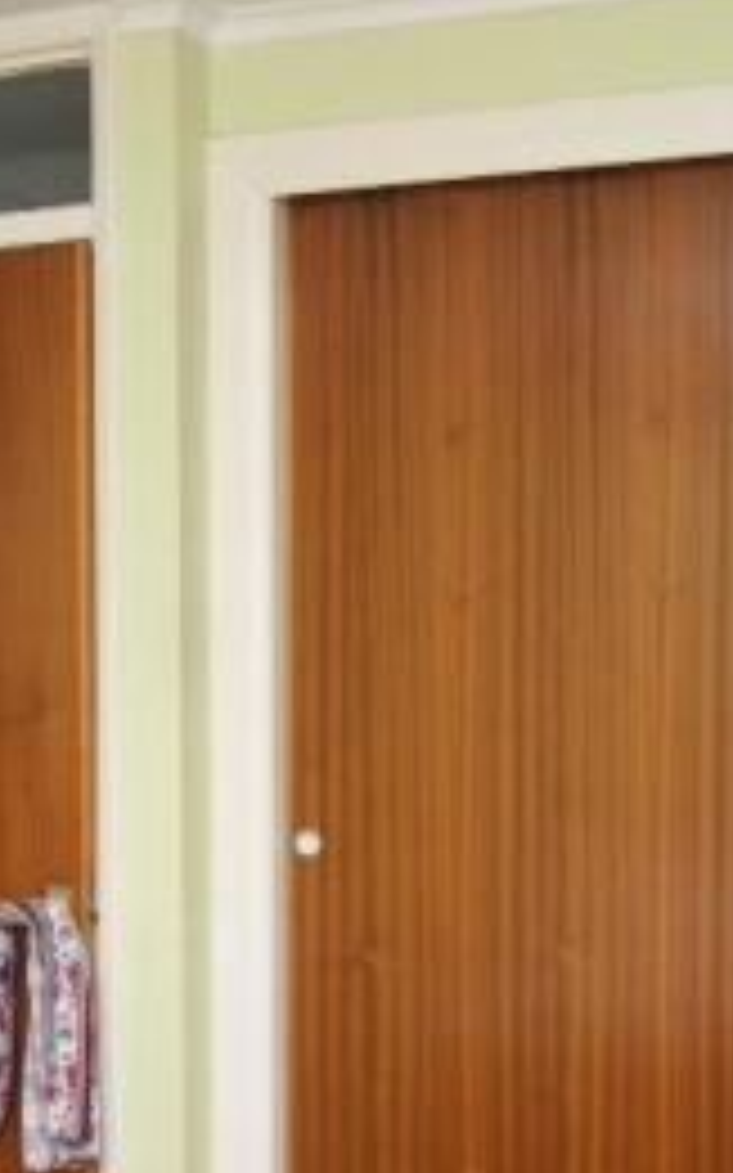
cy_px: 937
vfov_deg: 29.1
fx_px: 2207
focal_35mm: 69
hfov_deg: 18.6
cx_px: 88
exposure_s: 1/60
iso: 400
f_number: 5.6
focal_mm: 18
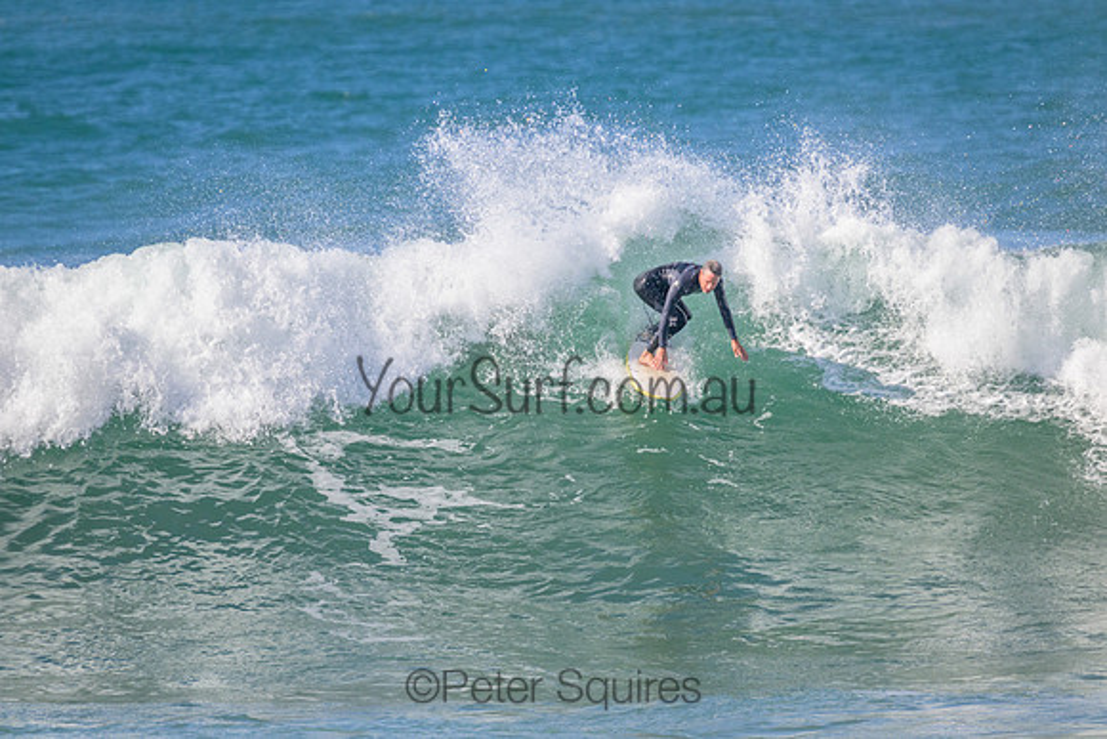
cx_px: 554
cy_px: 370
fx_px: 24605
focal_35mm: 800
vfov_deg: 1.7
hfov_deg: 2.6
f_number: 11
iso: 1600
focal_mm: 800
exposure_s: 1/2000
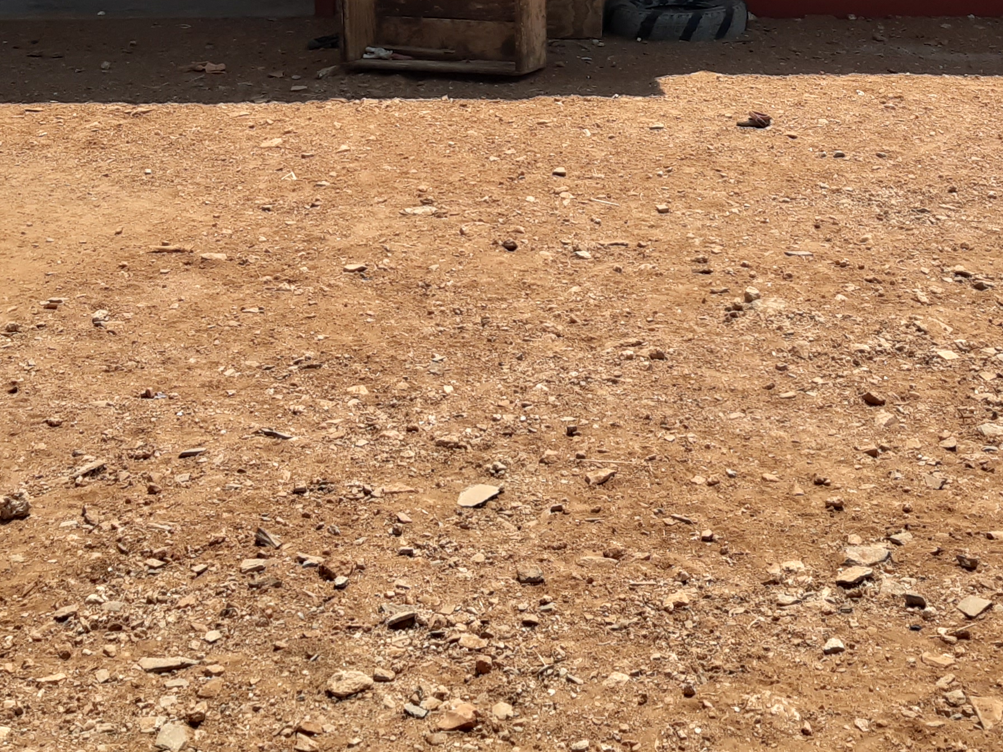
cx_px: 610
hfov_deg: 28.9
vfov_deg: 20.4
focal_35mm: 67
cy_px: -169
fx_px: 1941
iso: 40
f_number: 1.7
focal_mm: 3.92
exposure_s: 1/11765
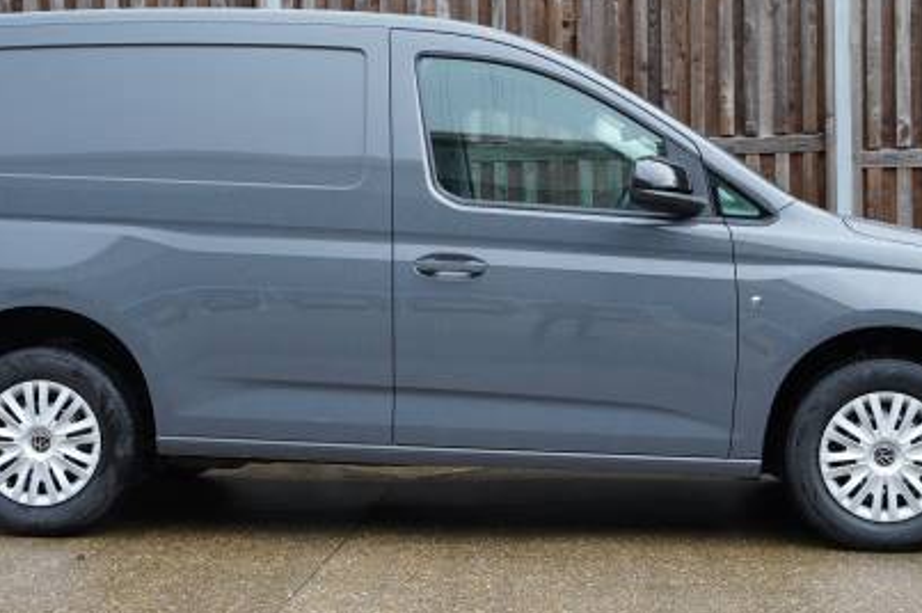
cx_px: 471
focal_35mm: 62
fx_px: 1587
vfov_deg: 21.9
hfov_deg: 32.4
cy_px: 274
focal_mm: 39
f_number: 4
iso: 640
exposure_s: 1/160
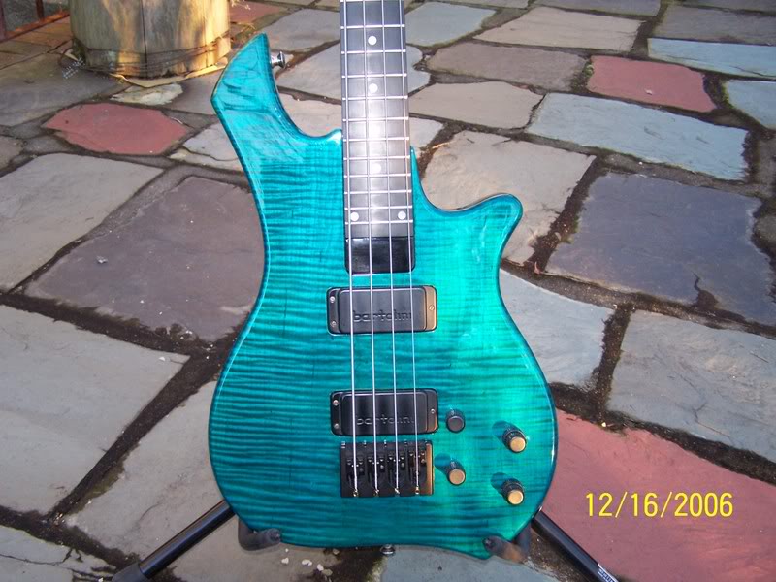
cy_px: 291
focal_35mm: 38
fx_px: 852
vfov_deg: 37.7
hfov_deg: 49.0
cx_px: 388
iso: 140
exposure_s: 1/60
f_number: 2.8
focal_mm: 6.3
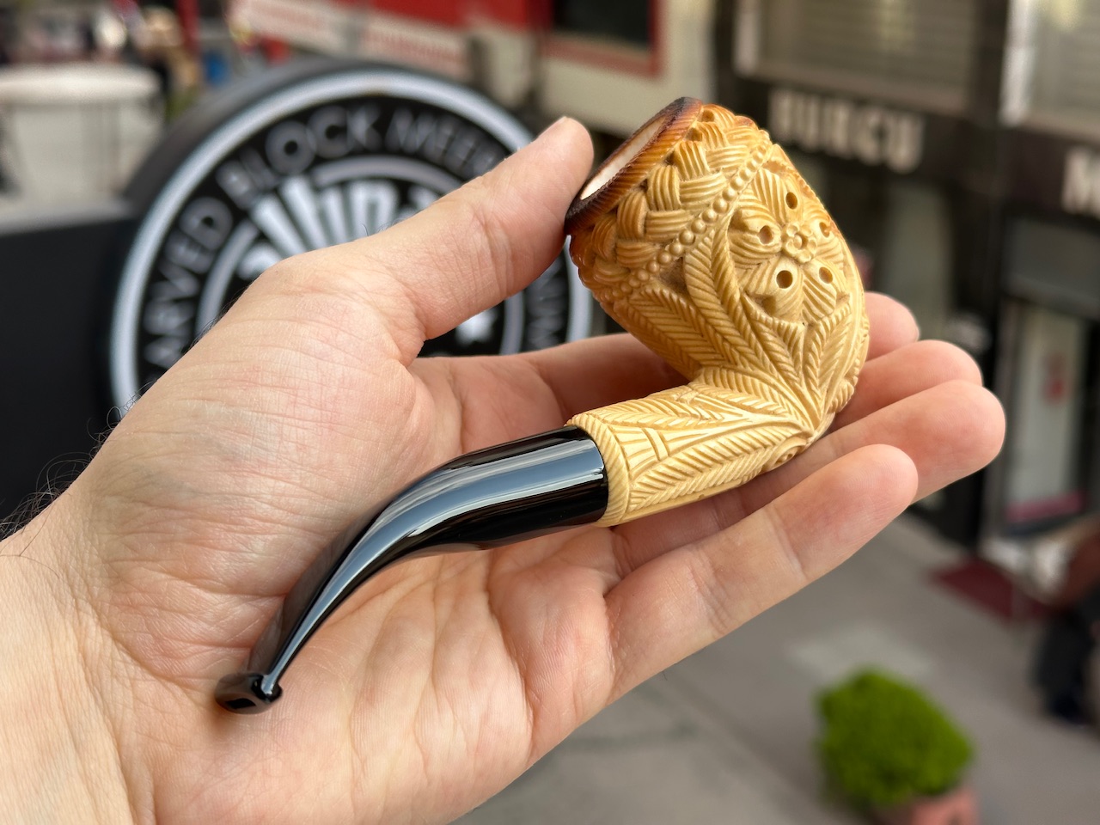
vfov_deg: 30.3
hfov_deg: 39.7
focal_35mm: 48
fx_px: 1525
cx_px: 550
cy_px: 412
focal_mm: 6.86
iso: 64
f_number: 1.78
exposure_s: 1/513
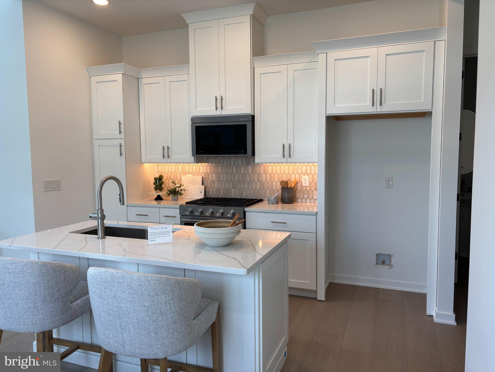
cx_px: 248
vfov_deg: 53.1
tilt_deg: -5.5
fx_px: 372
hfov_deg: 67.3
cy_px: 186
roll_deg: +0.3
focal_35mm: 26
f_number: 1.6
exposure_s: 1/120
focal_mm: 5.96
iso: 32
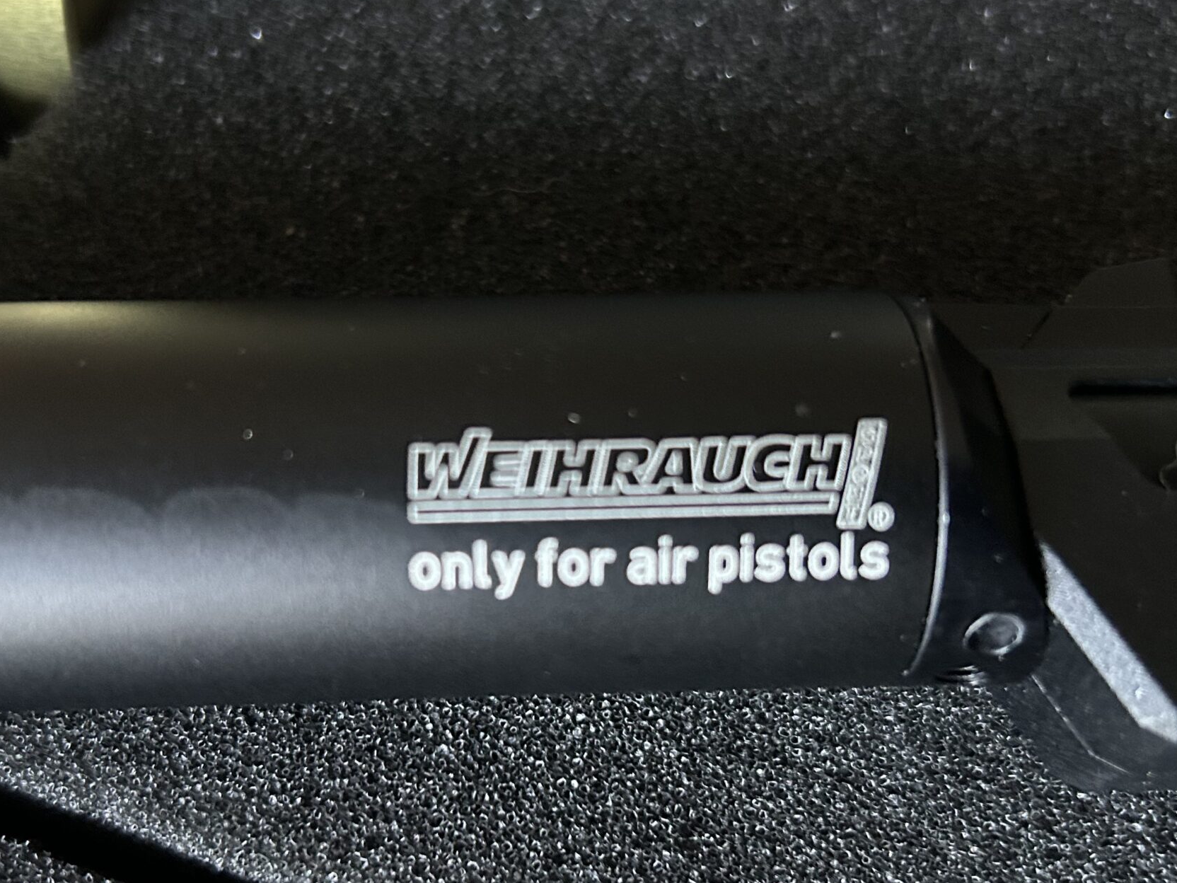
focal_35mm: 40
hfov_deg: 46.8
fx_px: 1360
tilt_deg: -69.2
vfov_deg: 35.9
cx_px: 540
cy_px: 516
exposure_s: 1/32
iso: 640
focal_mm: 5.7
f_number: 1.5
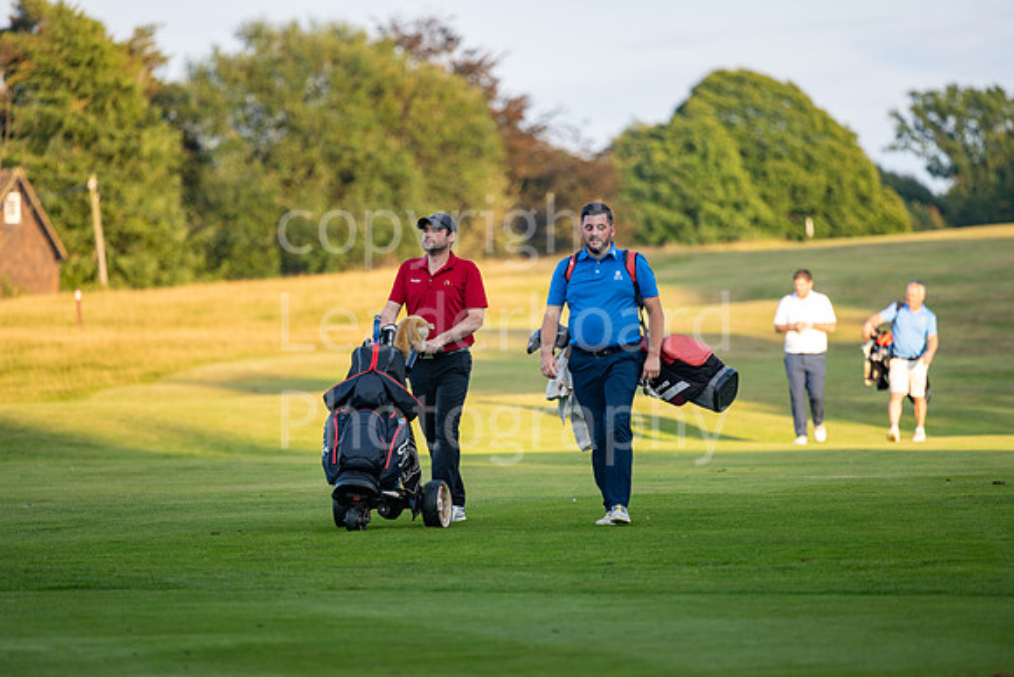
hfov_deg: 6.9
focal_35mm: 300
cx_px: 507
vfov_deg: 4.6
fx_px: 8452
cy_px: 338
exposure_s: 1/320
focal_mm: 300
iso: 200
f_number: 4
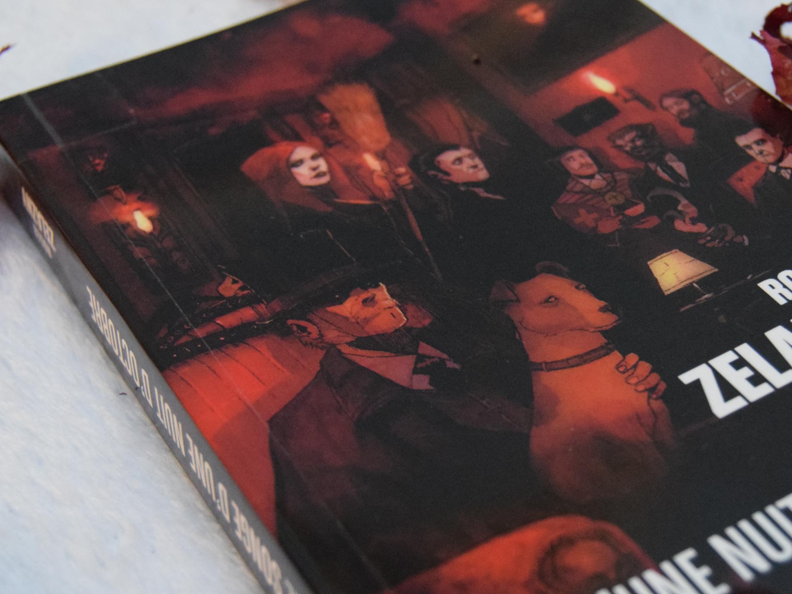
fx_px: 1693
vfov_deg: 19.9
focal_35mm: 74
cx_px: 524
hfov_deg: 26.2
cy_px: 326
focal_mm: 26
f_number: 4
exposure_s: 1/125
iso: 2800
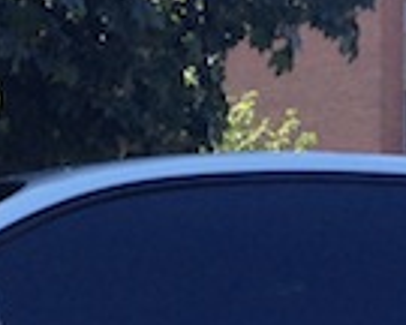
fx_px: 2439
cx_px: -60
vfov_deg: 7.4
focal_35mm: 203
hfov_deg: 9.4
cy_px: 554
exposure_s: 1/361
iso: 64
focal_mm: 4.28
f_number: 2.4
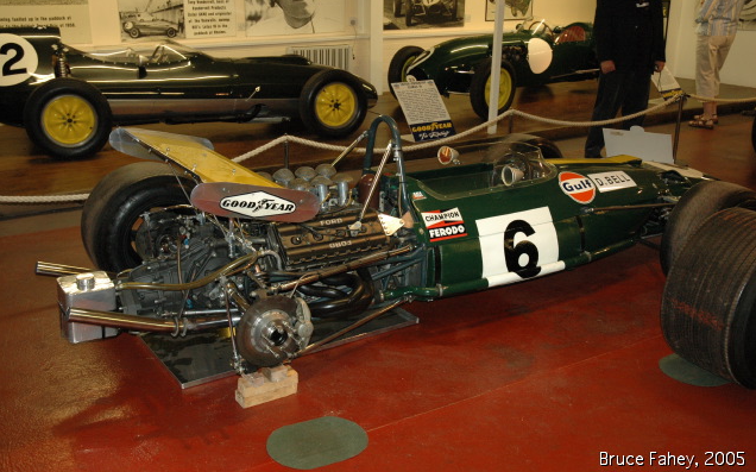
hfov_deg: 47.7
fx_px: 855
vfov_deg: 30.8
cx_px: 378
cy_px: 222
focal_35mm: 42
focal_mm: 27
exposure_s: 1/60
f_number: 4
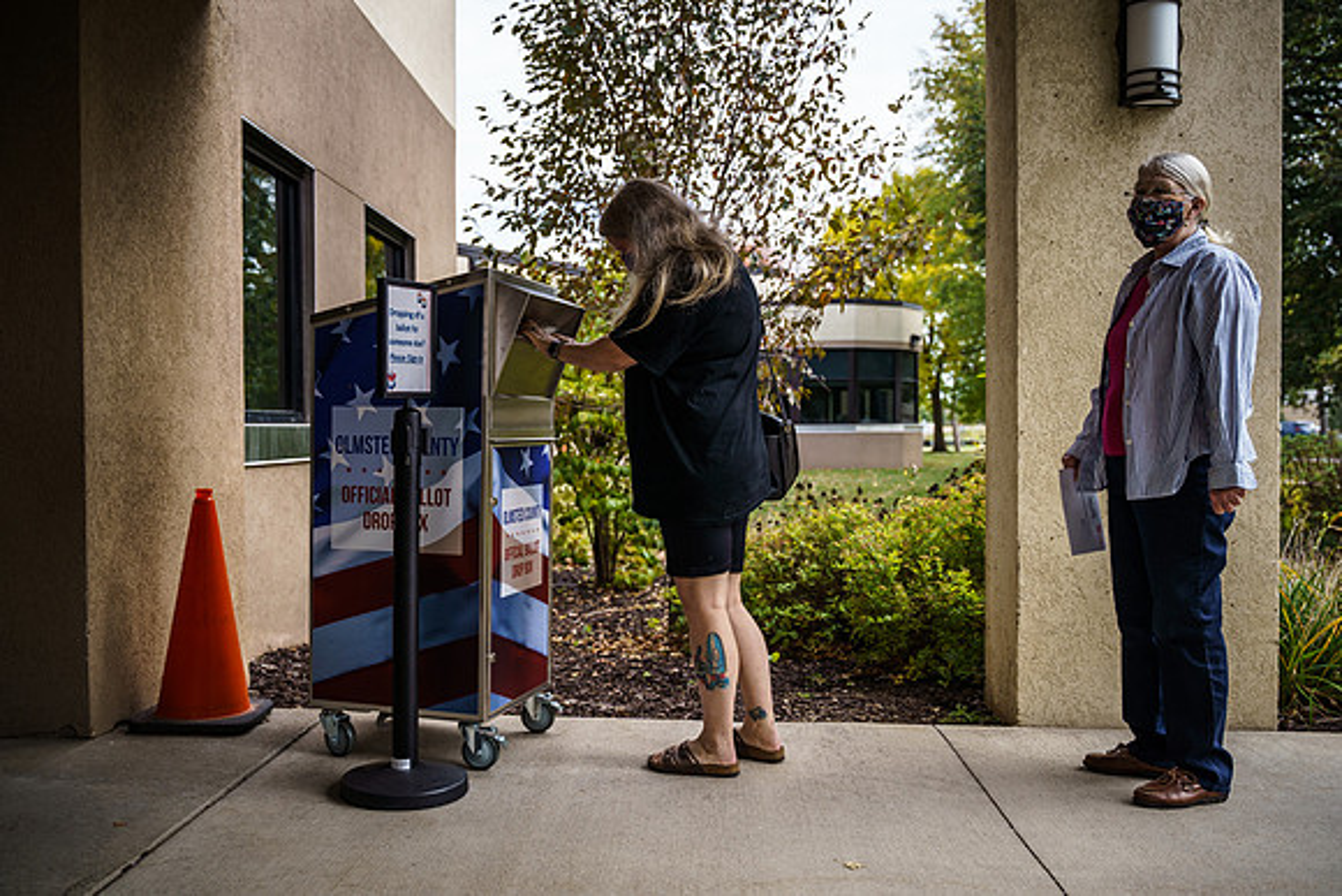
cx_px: 646
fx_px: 1209
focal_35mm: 32
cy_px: 459
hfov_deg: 58.0
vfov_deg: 40.6
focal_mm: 29.5
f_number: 2.8
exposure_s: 1/1250
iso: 200
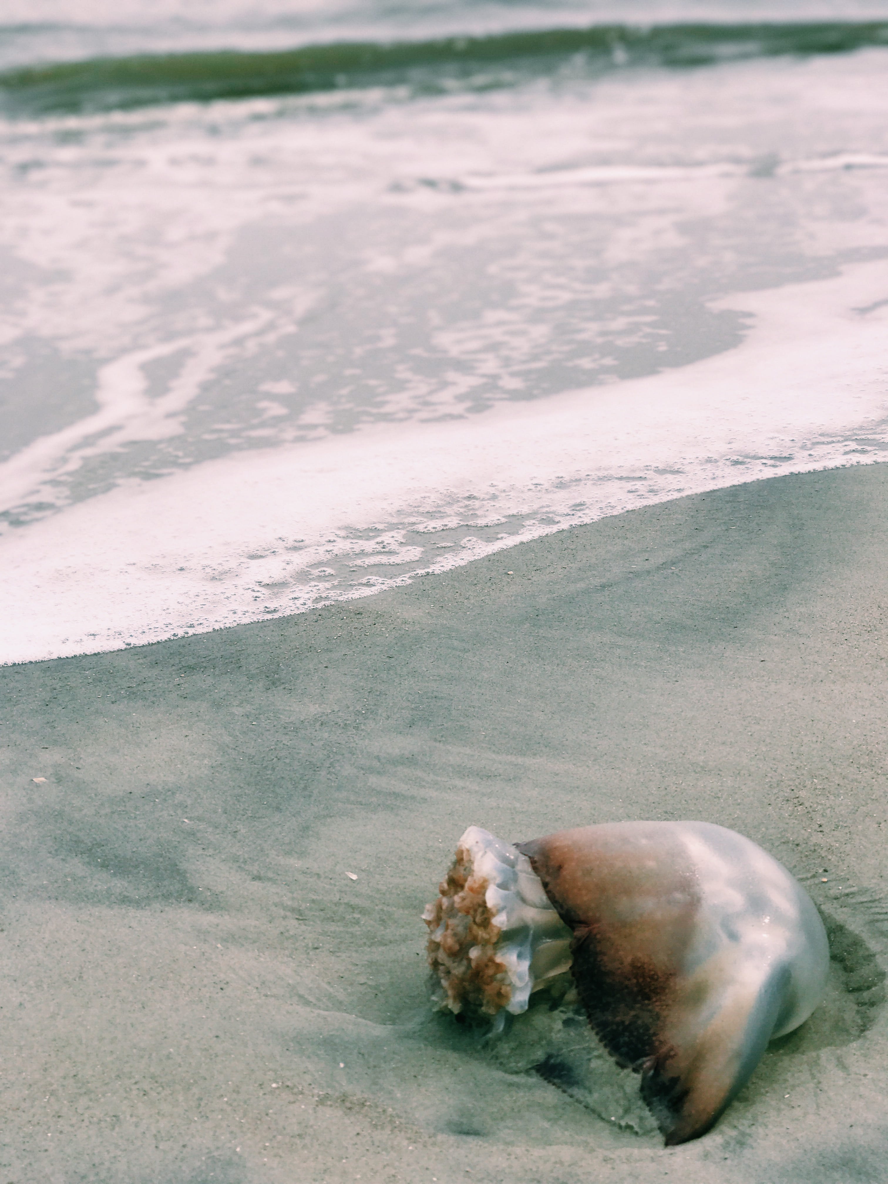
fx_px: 1950
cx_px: 444
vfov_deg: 33.8
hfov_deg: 25.7
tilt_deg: -19.6
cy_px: 592
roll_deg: +3.7
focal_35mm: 57
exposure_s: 1/1064
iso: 20
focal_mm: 6.6
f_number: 2.8
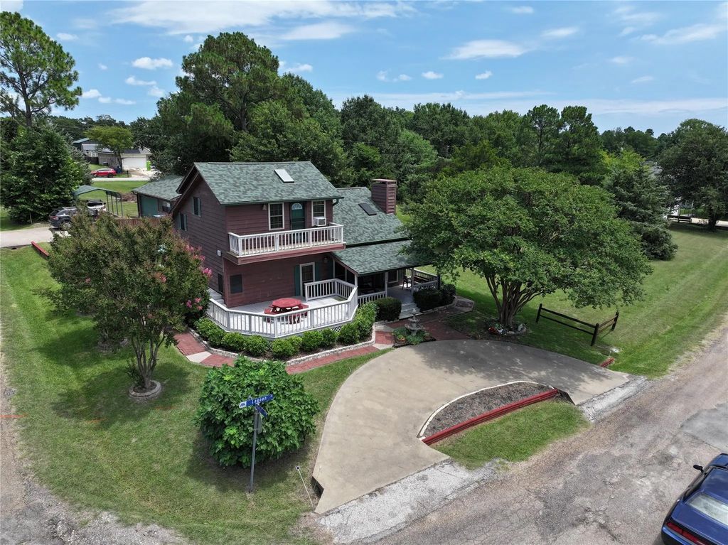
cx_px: 364
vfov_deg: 56.8
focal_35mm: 24
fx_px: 505
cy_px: 272
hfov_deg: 71.6
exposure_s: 1/2000
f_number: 2.8
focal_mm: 12.29
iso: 120
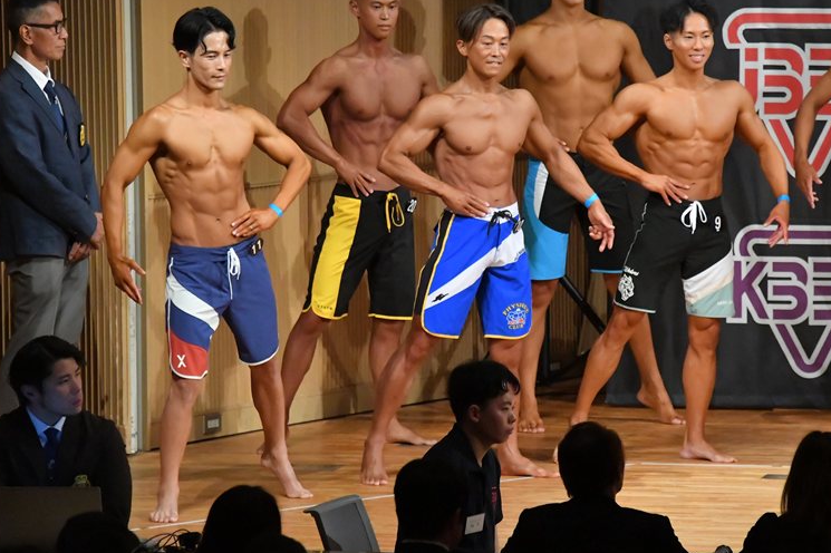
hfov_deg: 7.3
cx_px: 416
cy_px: 273
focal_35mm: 281
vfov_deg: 4.9
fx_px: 6483
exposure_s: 1/400
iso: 11400
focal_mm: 180
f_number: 5.6
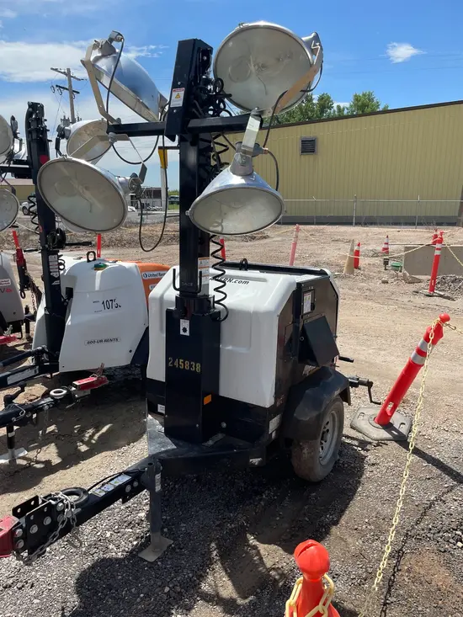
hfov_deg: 53.1
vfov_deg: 67.3
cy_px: 308
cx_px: 232
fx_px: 464
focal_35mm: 26
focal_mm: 4.2
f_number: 1.6
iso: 50
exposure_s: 1/4292
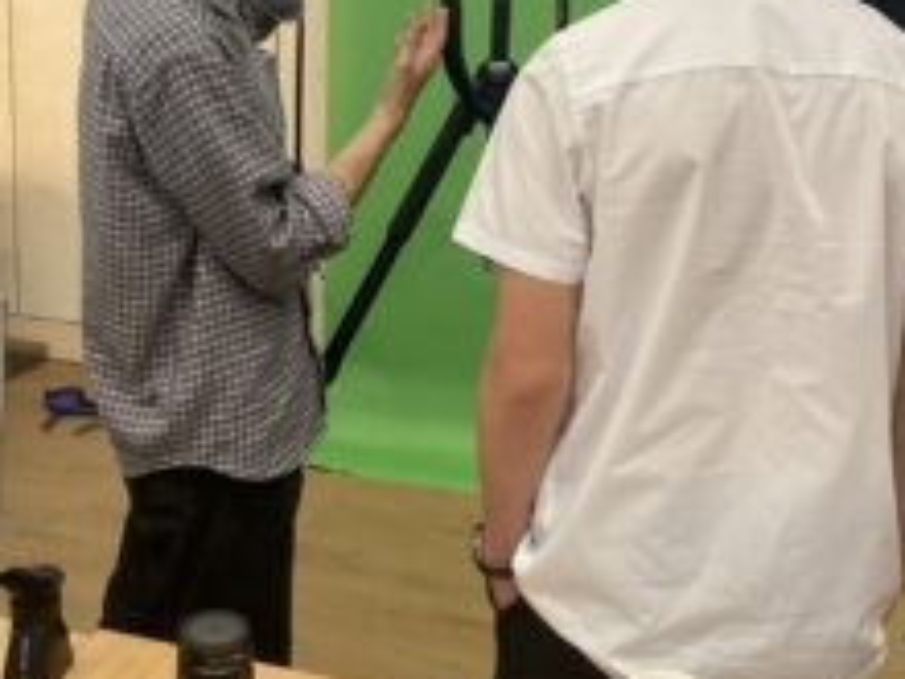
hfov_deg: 36.5
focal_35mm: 52
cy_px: 136
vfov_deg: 27.5
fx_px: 1359
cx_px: 313
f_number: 1.8
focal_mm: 4.25
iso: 125
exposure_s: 1/100
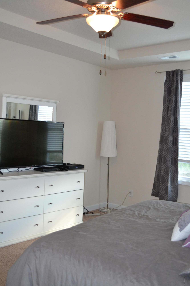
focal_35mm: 39
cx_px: 95
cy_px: 143
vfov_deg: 49.6
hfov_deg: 34.2
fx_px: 309
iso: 900
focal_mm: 26
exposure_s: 1/60
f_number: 4.2
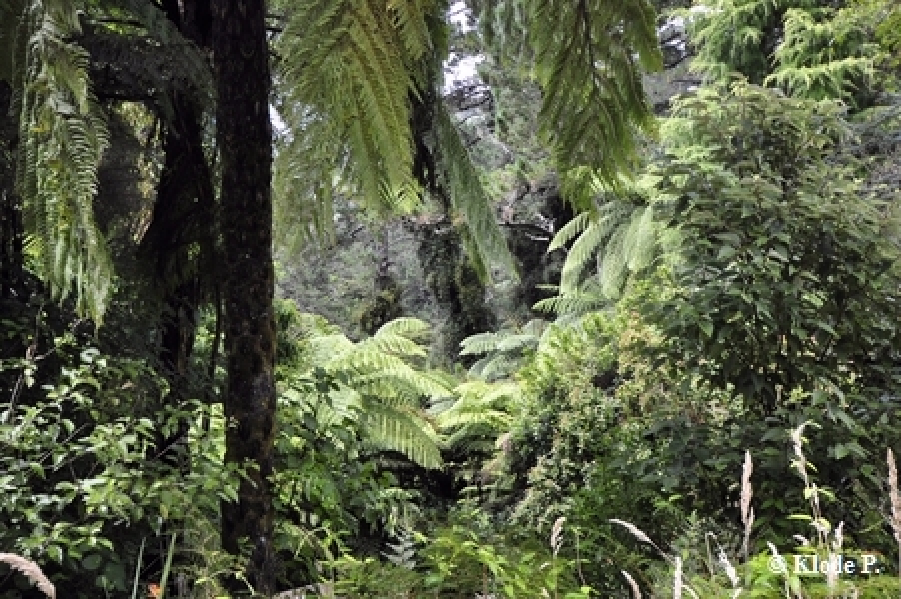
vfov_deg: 36.8
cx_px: 450
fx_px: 900
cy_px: 300
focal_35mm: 36
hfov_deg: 53.2
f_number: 4.5
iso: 320
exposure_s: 1/125
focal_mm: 24
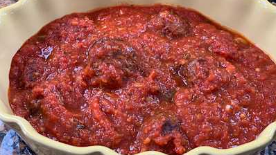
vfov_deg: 21.1
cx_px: 138
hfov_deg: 36.6
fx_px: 417
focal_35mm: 57
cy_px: 85
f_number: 2.4
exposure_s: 1/60
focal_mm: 6
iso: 200
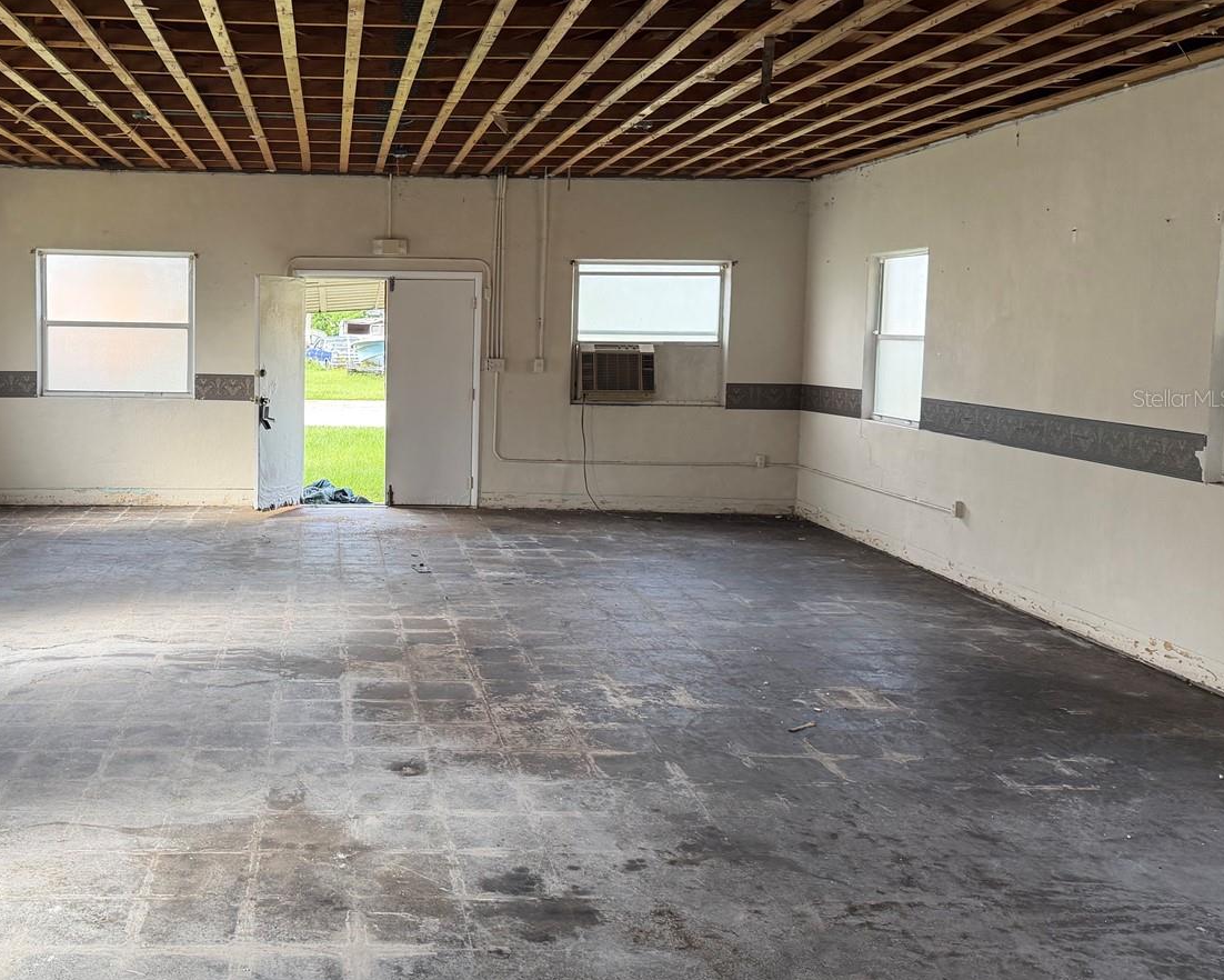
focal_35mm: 34
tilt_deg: -2.8
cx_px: 349
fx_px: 1232
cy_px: 398
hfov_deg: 51.2
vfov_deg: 43.2
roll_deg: -0.9
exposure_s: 1/213
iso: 125
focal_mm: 6.76
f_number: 1.78
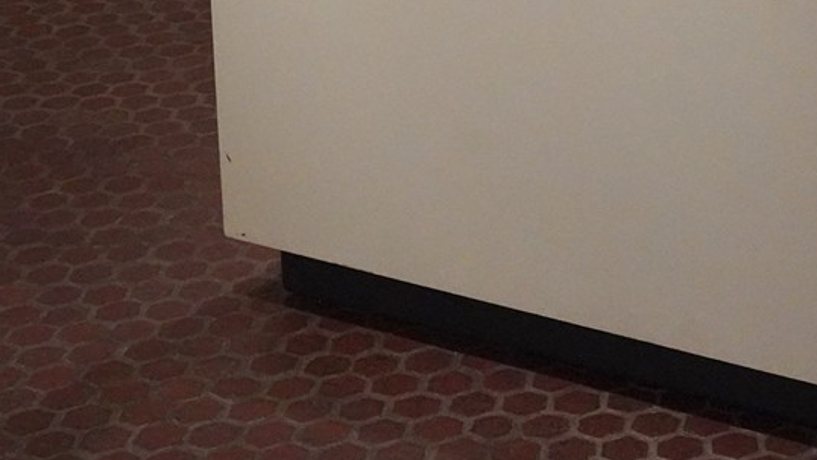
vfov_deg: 10.4
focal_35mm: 109
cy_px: -417
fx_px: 2362
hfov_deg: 18.7
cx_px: 949
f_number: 9
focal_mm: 28
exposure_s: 1/100
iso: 8000
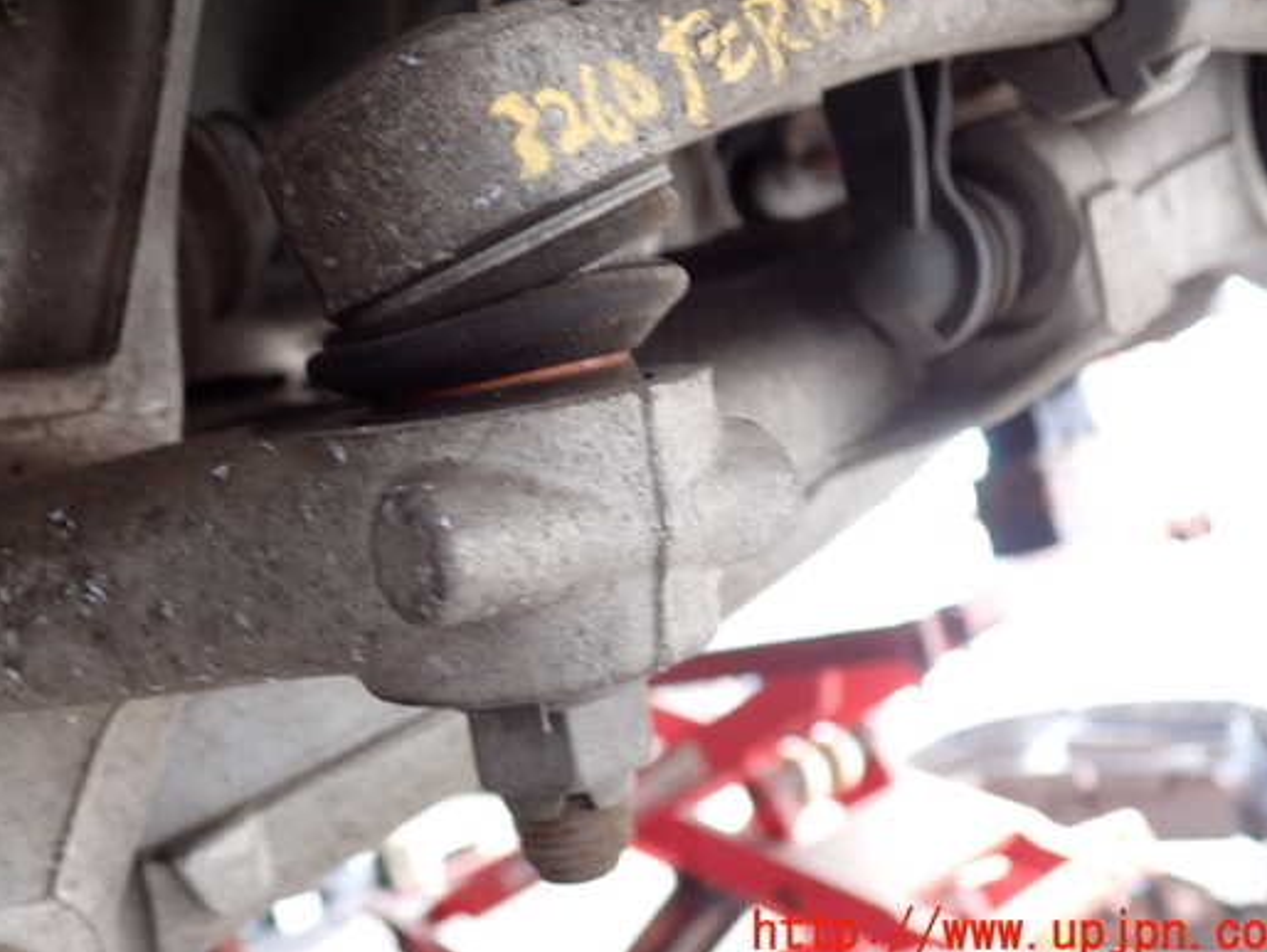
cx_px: 569
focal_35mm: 35
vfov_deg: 40.6
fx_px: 1282
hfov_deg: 52.5
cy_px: 409
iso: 200
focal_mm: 5.4
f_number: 2.3
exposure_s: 1/30
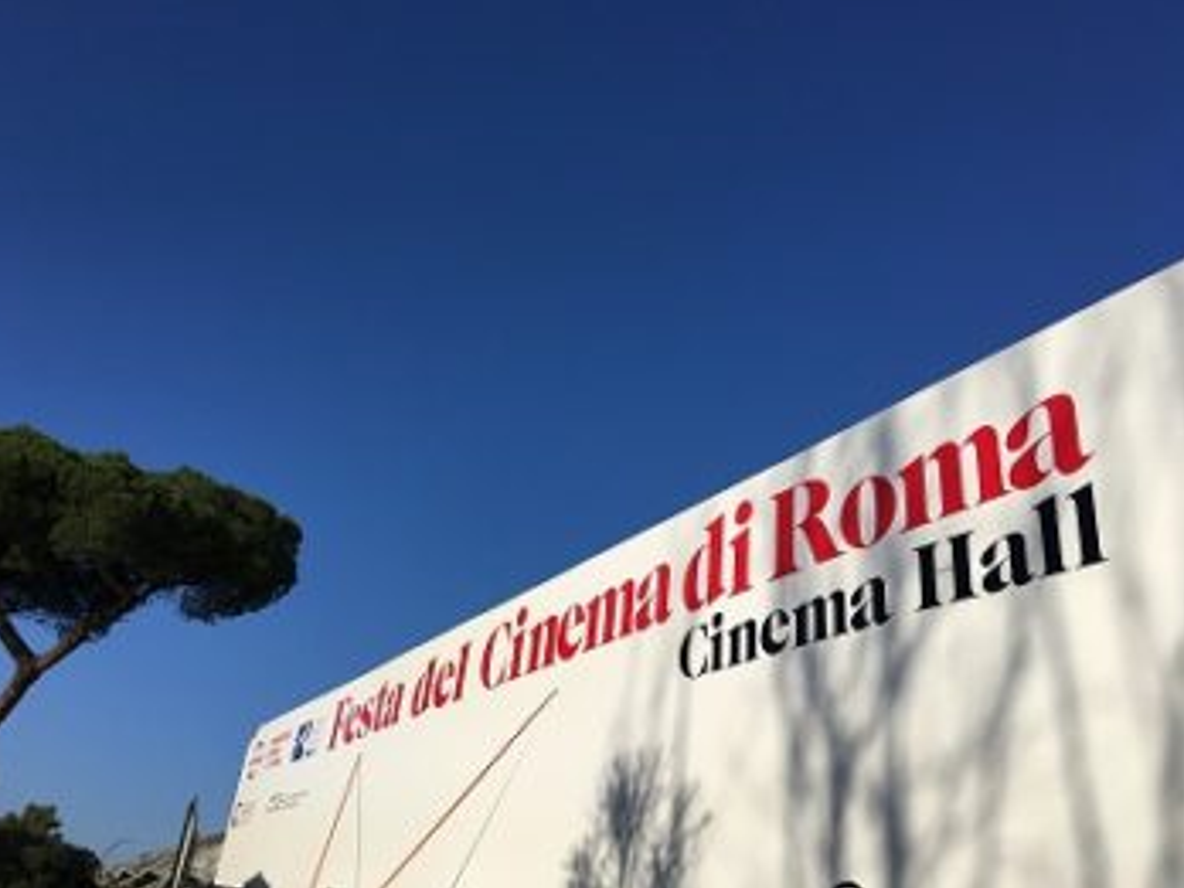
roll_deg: -5.8
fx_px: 1026
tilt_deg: +27.9
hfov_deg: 60.0
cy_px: 432
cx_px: 578
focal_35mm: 30
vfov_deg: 46.8
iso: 25
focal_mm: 4.15
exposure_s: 1/3205
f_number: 2.2
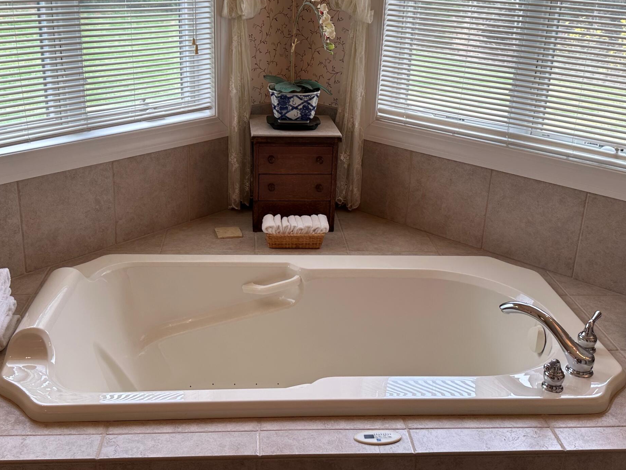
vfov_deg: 36.8
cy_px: 209
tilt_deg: -18.7
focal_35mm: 39
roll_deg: -2.9
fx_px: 705
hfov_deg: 47.9
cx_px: 316
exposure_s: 1/151
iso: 64
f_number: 1.78
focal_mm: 6.86
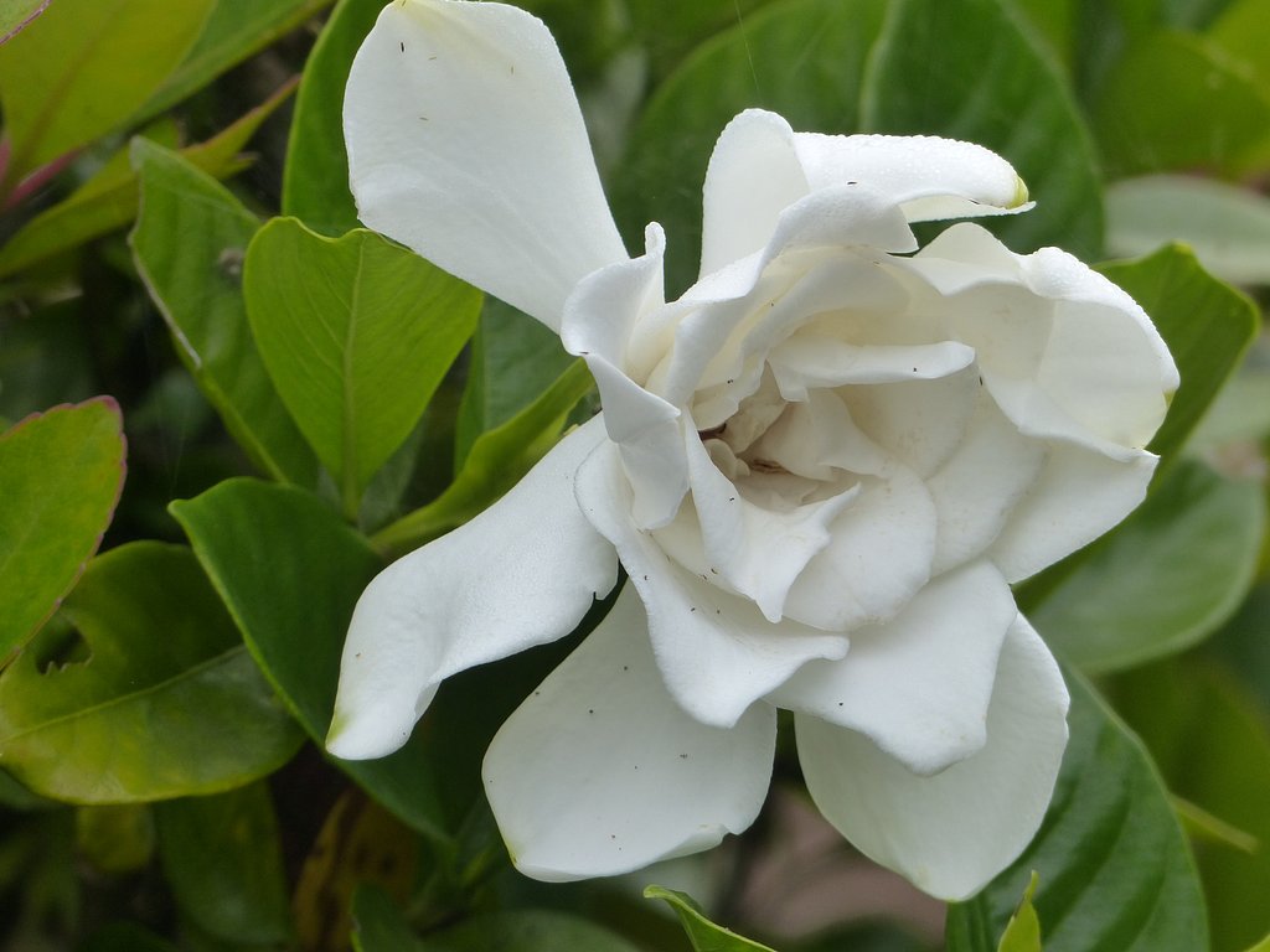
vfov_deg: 2.6
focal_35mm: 576
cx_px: 635
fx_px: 21132
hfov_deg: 3.4
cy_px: 476
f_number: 3.5
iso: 160
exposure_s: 1/500
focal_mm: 103.7
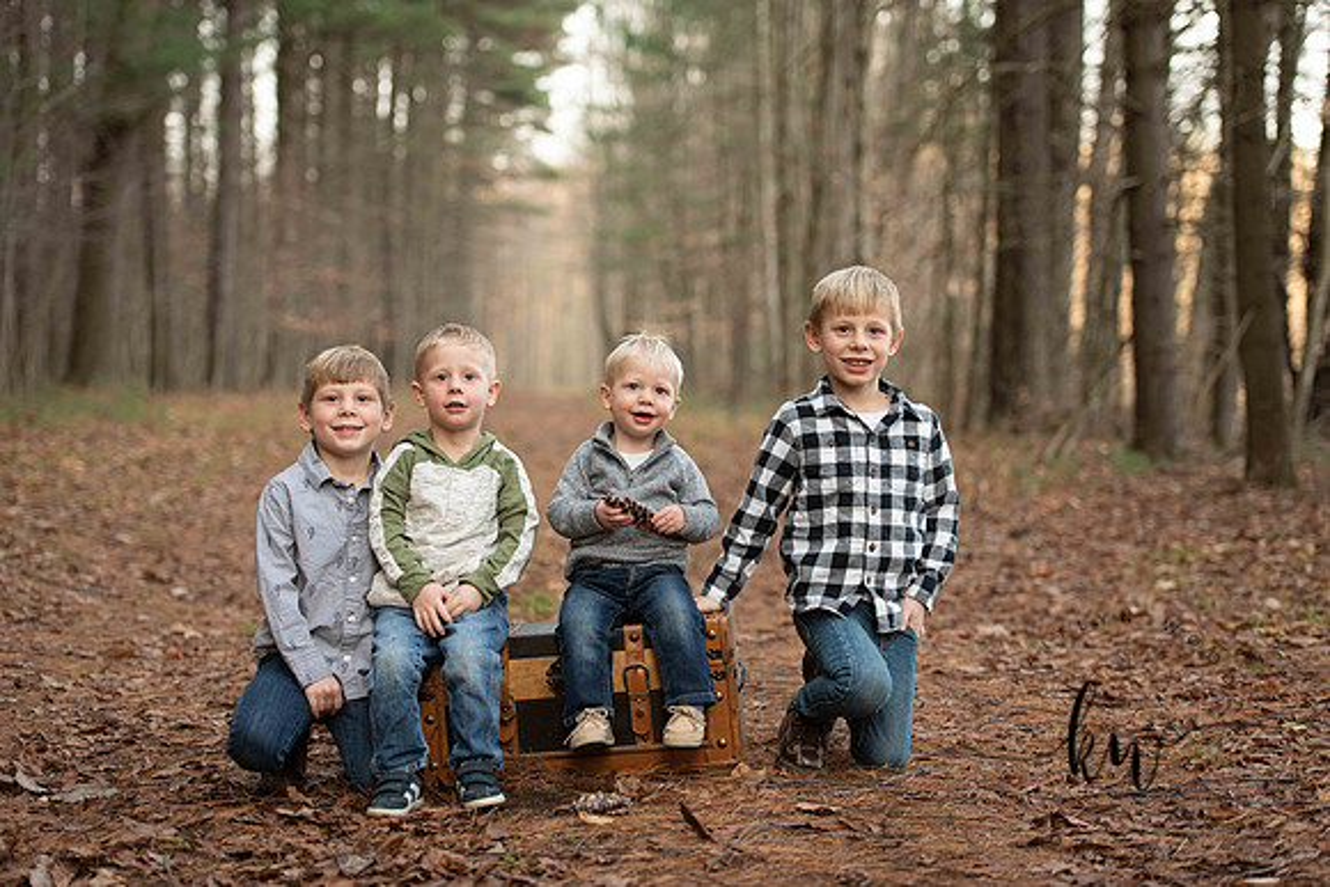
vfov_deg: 17.5
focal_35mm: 78
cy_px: 444
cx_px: 665
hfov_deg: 25.9
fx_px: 2888
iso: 400
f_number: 2.8
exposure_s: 1/200
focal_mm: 78
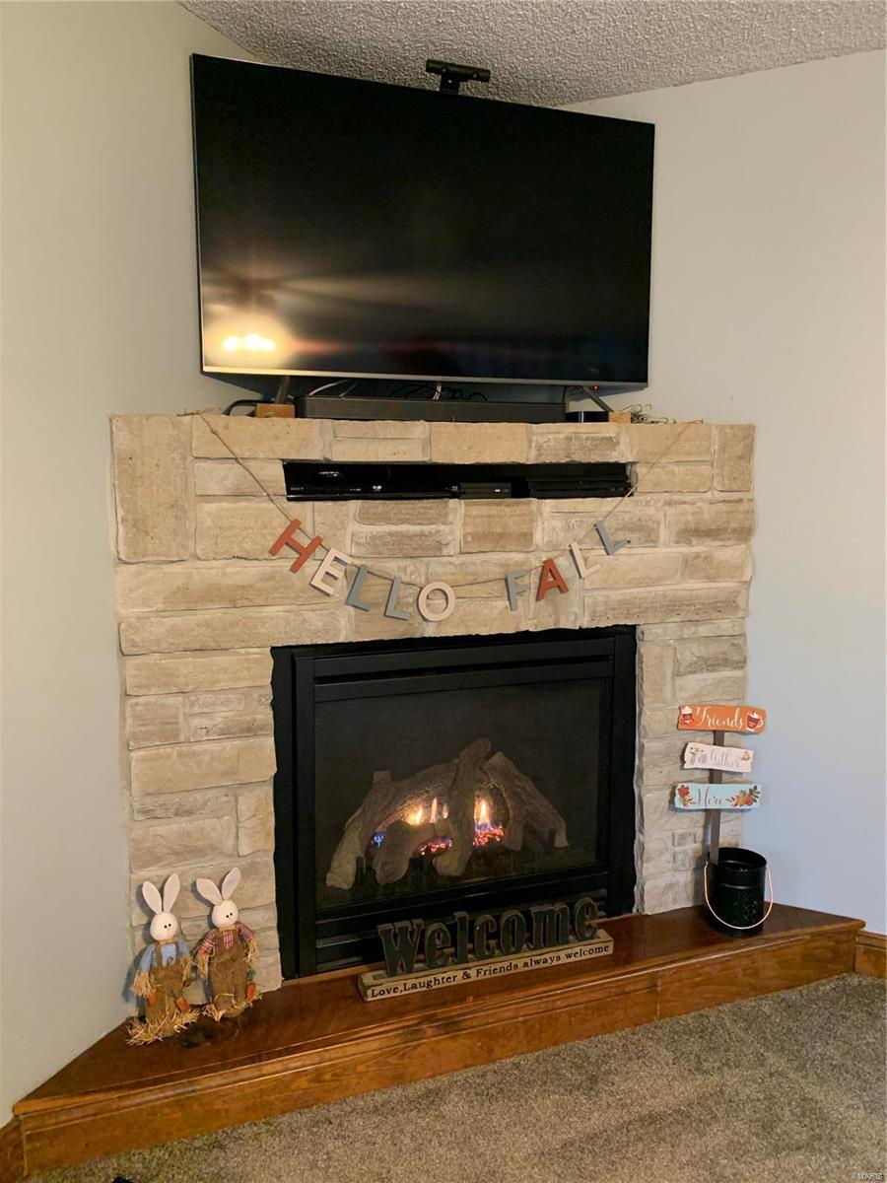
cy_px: 592
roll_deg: +0.3
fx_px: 888
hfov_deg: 53.1
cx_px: 444
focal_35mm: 26
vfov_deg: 67.3
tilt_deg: -4.9
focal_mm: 4.25
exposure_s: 1/30
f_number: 1.8
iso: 640
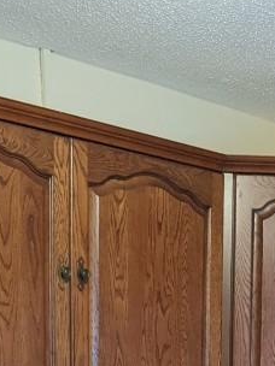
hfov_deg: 15.8
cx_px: 293
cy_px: 542
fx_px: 964
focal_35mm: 91
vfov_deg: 19.0
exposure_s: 1/25
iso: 252
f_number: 1.8
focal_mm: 4.44
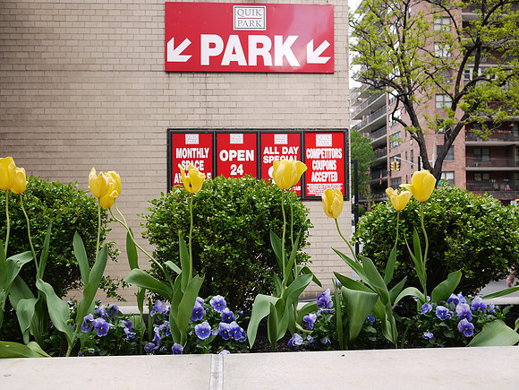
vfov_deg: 36.0
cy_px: 195
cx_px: 260
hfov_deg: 46.8
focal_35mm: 40
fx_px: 600
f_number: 4.5
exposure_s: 1/80
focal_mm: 20
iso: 100
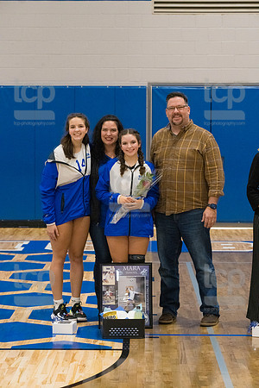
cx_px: 130
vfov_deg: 20.4
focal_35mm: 100
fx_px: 1079
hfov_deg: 13.7
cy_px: 194
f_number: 5.6
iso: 5000
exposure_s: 1/500
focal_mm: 100
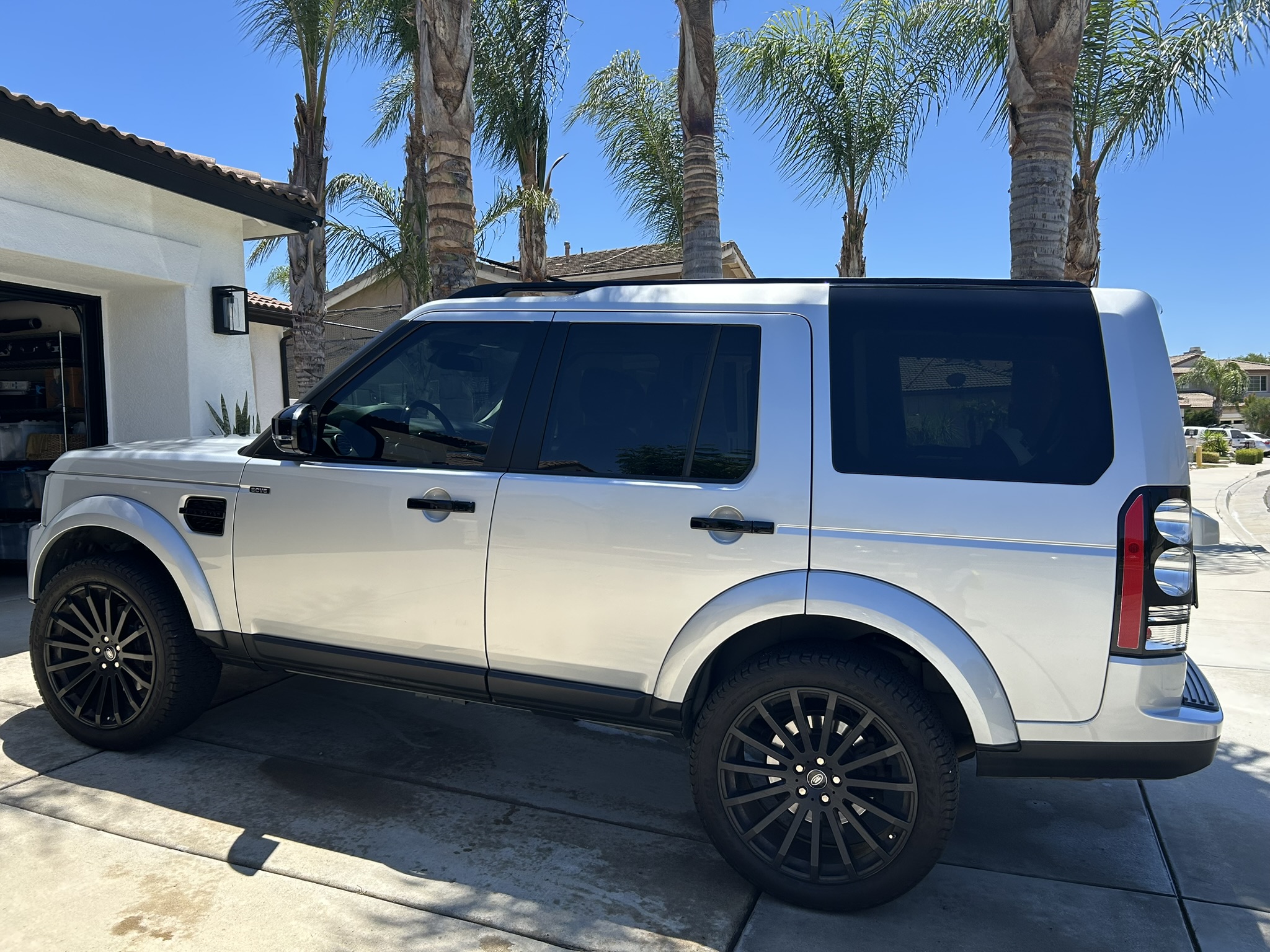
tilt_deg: -2.4
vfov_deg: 53.1
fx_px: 954
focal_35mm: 26
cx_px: 635
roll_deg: +1.9
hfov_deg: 67.3
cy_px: 476
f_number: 1.5
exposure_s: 1/2404
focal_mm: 5.7
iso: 50
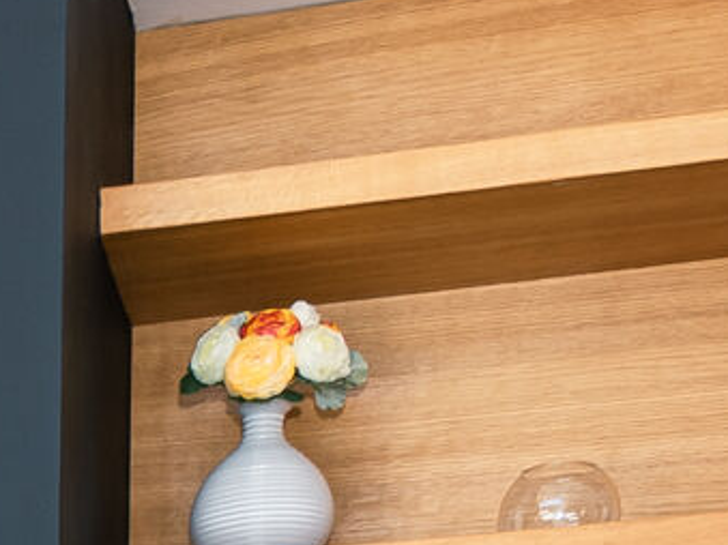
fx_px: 3175
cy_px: 1303
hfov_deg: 11.3
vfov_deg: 8.9
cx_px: -926
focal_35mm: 151
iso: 100
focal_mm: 19
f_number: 7.1
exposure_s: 1/50
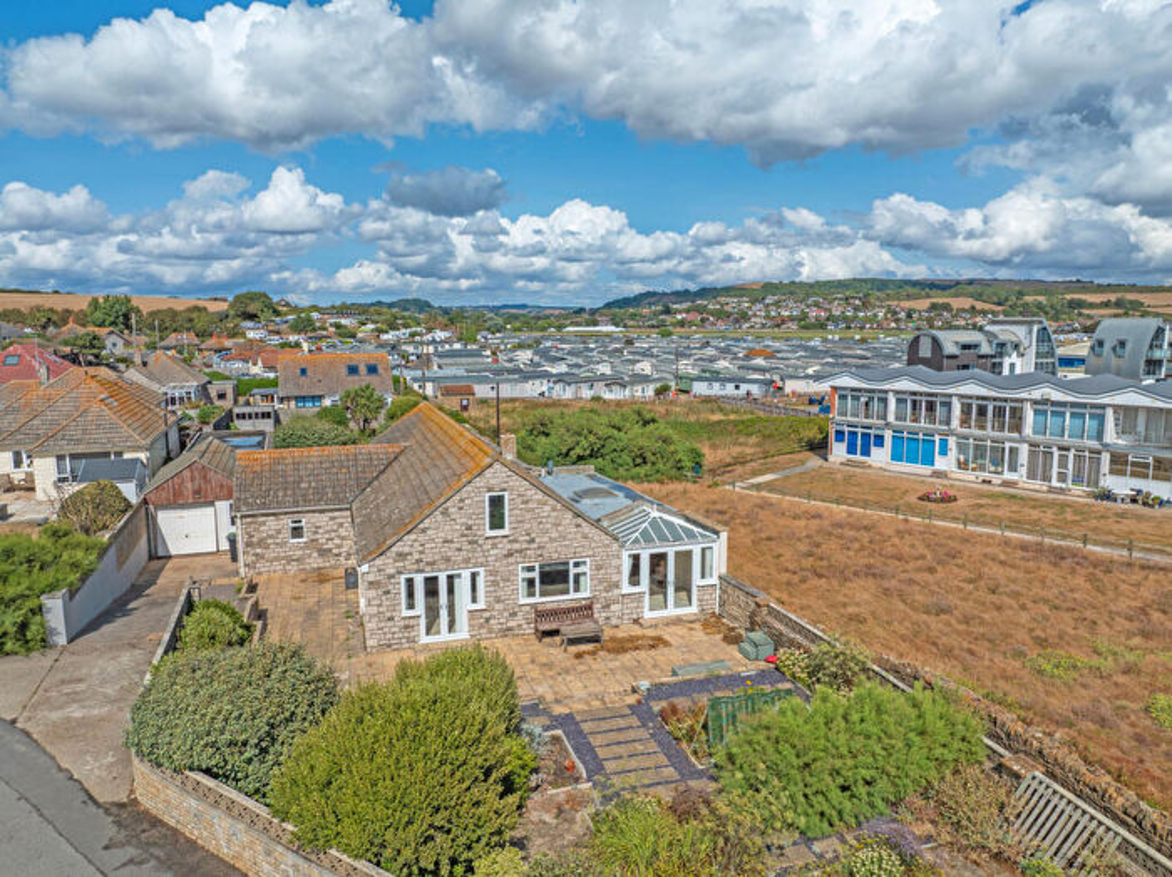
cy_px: 438
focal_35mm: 24
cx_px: 586
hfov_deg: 71.6
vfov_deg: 56.8
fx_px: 812
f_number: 2.8
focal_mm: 12.29
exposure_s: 1/500
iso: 100
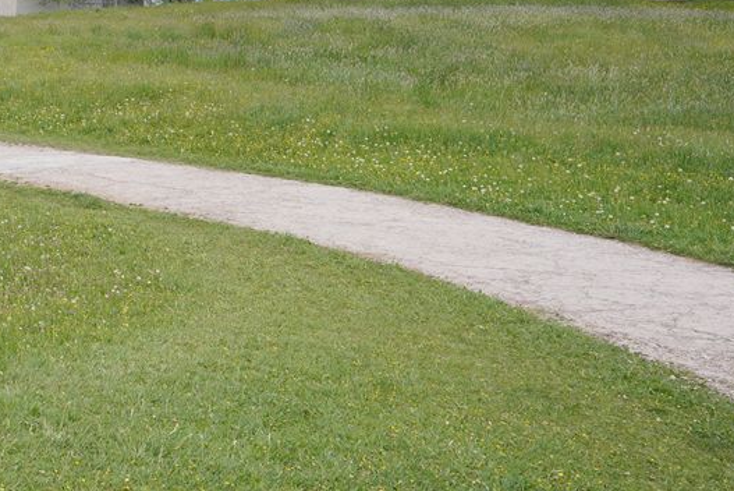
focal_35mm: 91
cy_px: -28
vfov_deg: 14.7
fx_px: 1856
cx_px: -552
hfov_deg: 18.2
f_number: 5
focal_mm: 24
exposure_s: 1/100
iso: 100
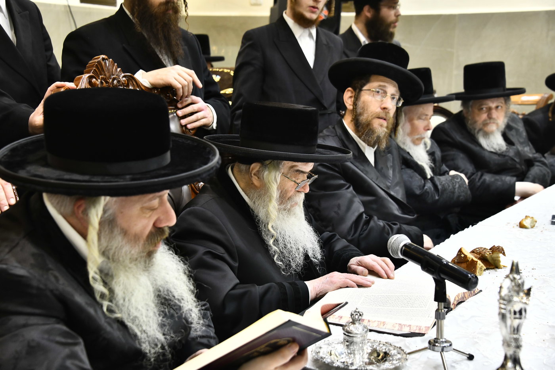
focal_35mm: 62
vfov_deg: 21.9
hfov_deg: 32.4
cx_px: 278
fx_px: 956
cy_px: 185
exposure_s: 1/160
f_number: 5.6
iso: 1000
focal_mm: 62
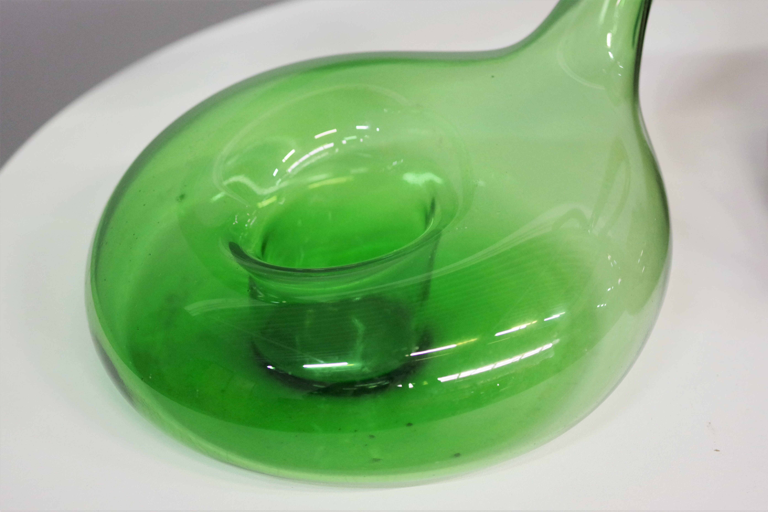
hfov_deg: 27.0
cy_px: 256
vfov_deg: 18.2
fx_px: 1600
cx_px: 384
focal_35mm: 75
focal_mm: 50
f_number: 2.8
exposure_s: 1/100
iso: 3200
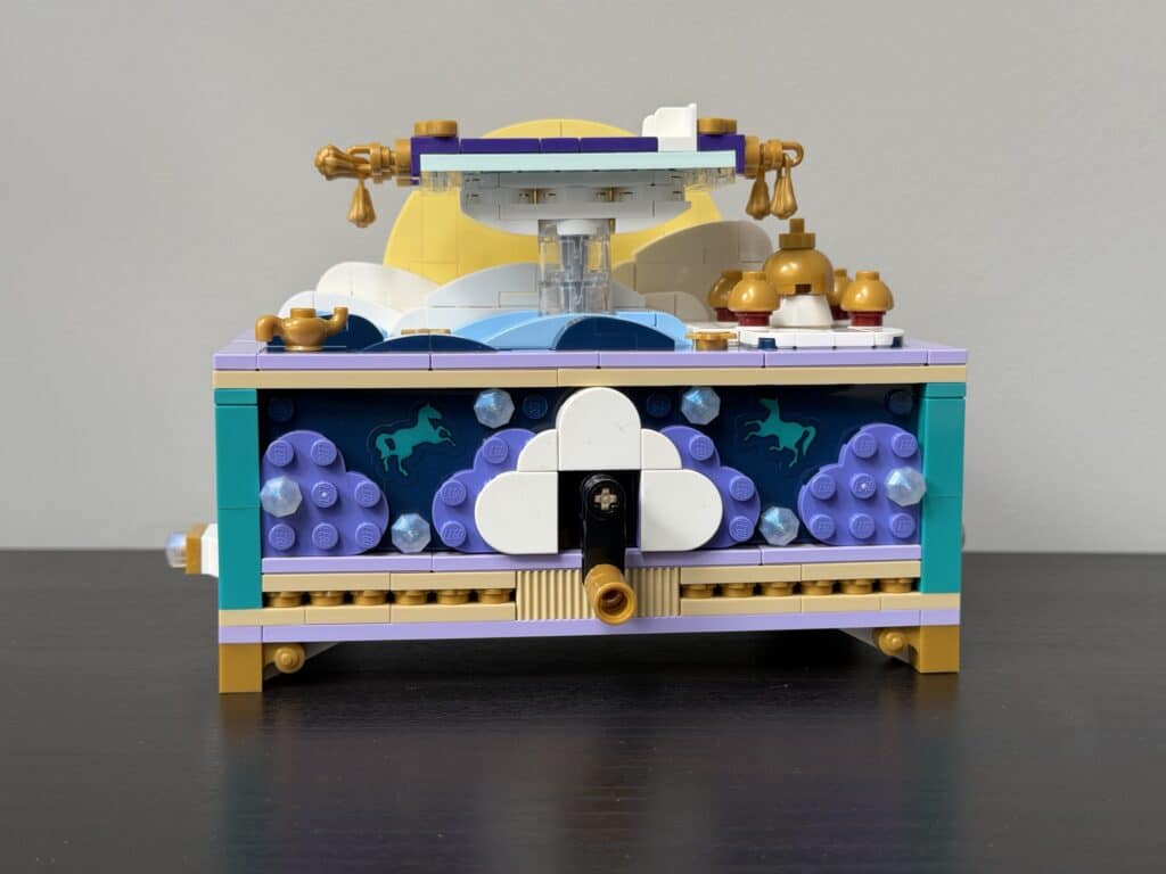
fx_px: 1617
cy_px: 437
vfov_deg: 30.3
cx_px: 583
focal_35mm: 48
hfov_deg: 39.7
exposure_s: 1/95
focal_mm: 6.76
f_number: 1.78
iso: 100
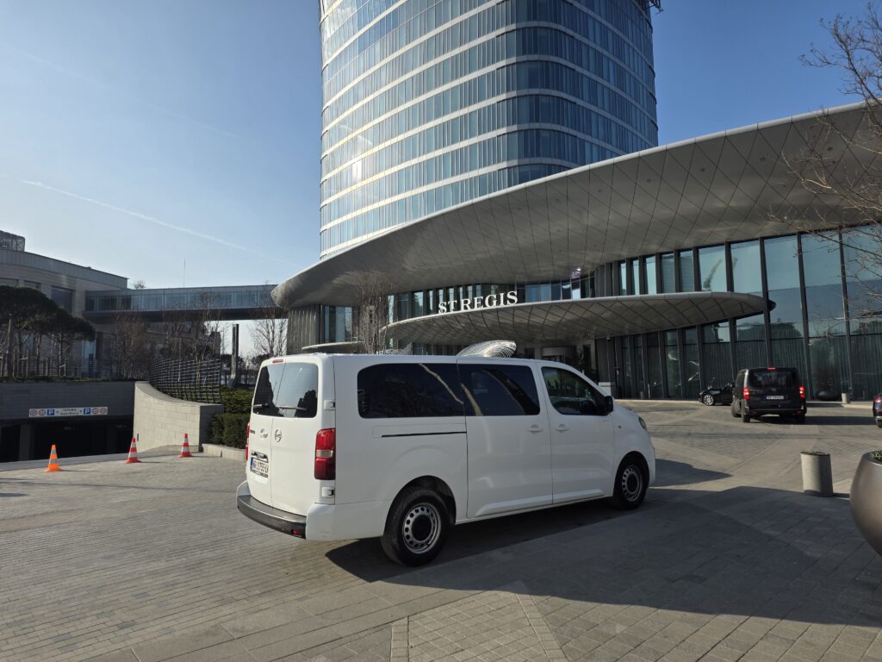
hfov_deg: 73.9
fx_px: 586
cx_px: 441
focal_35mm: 23
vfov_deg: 58.9
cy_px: 331
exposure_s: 1/7061
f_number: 1.7
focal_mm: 6.25
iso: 80
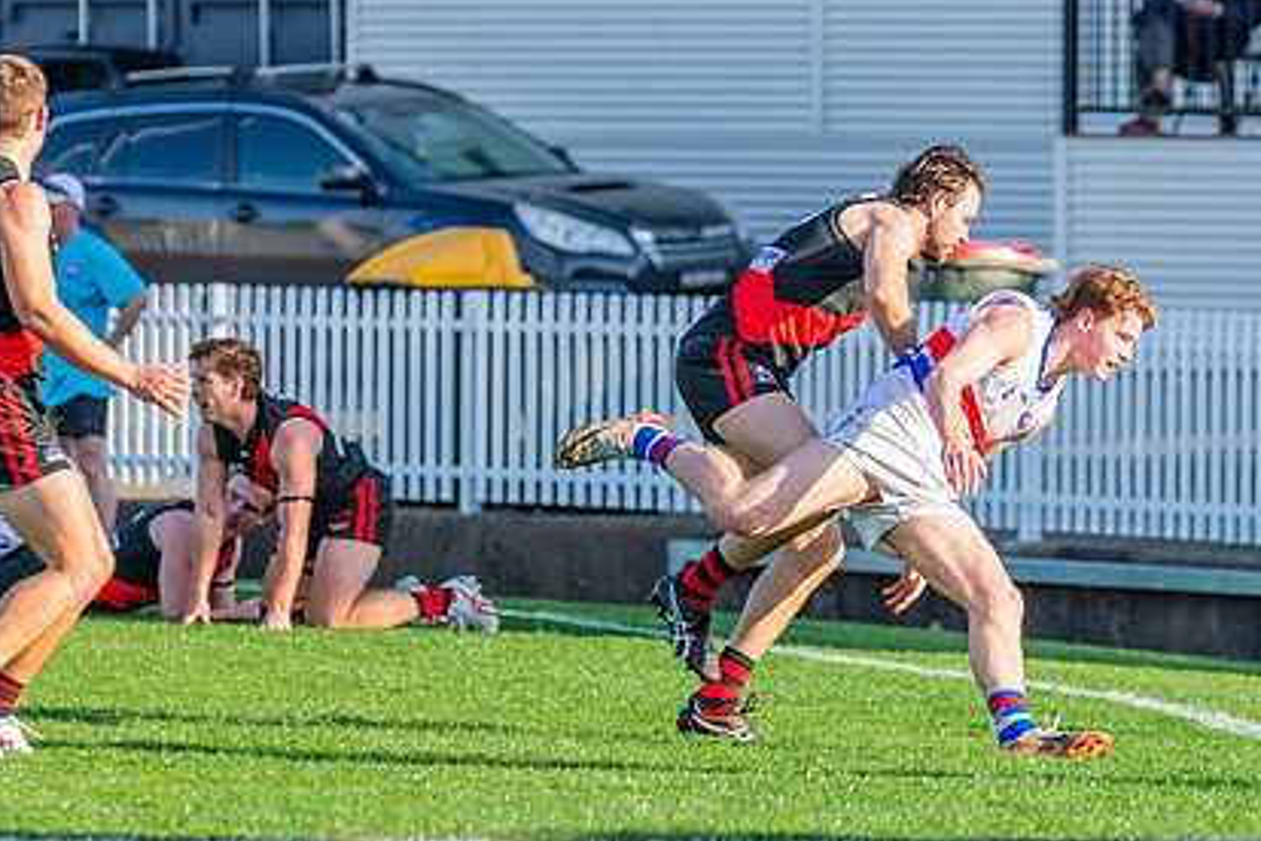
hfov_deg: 5.0
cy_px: 312
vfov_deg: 3.4
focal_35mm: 410
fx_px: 14360
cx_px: 778
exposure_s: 1/1250
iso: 800
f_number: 7.1
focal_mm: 290
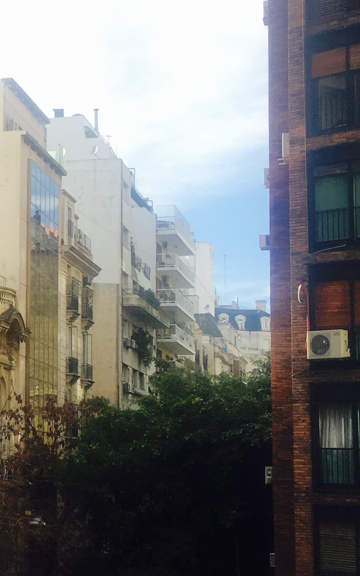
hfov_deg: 14.7
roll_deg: -1.9
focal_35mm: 80
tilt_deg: +8.2
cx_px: -248
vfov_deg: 25.8
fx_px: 1256
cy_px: 308
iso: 25
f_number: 2.2
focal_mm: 4.15
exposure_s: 1/641
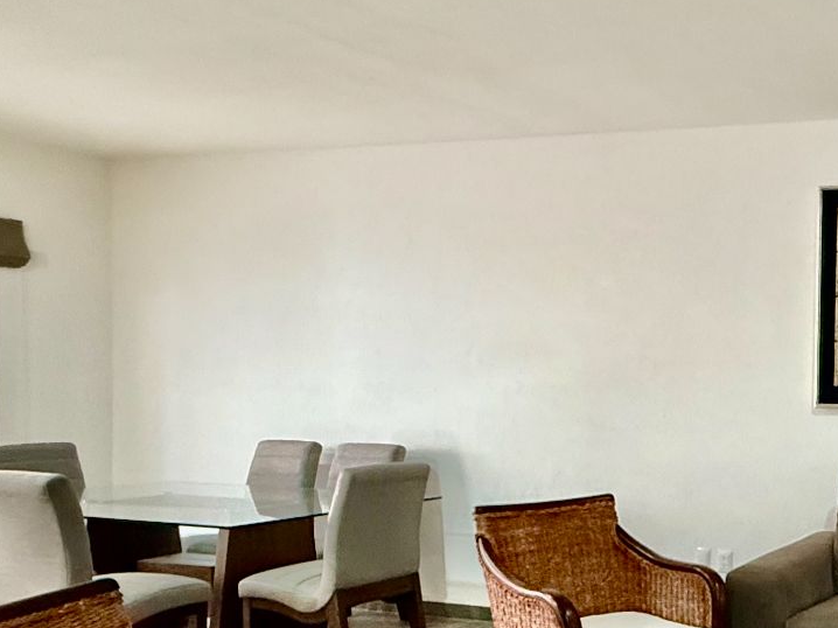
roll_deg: -0.6
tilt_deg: -0.9
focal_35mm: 39
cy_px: 411
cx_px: 936
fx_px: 944
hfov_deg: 38.8
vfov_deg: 36.5
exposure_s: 1/60
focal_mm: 2.22
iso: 800
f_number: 2.2
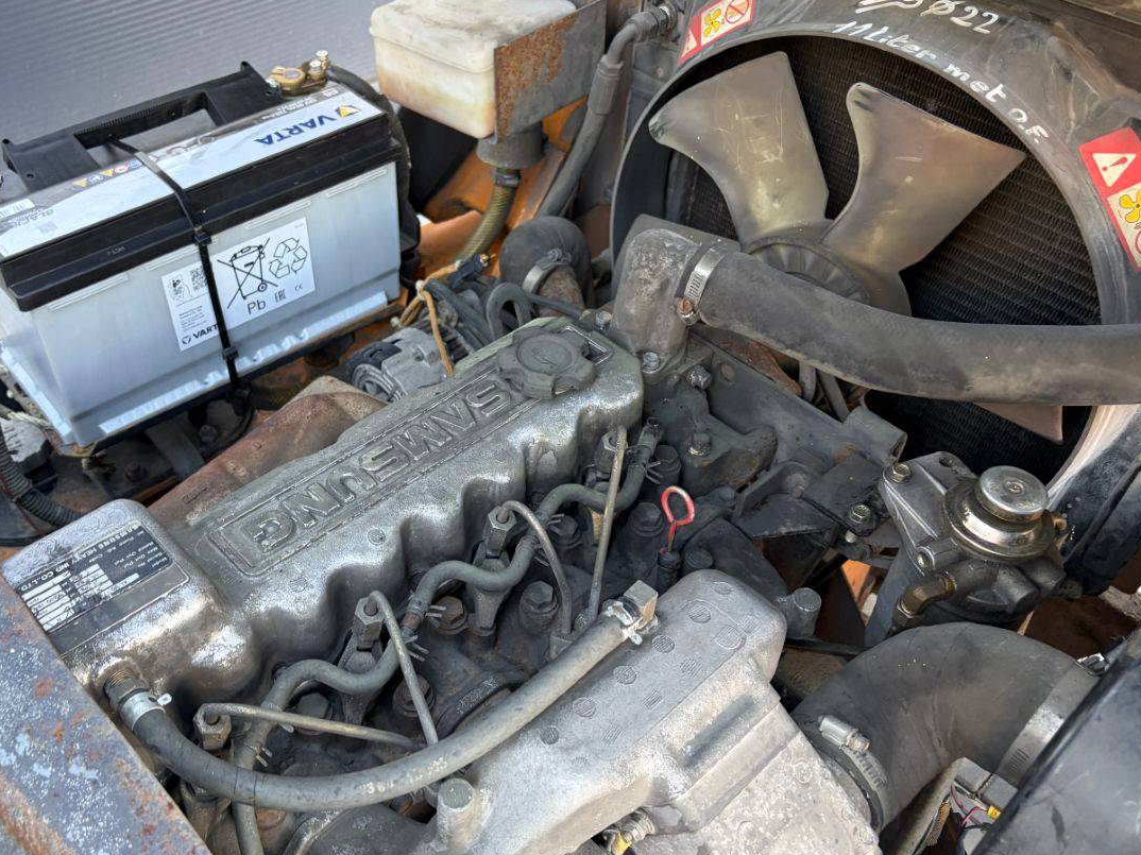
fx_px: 1022
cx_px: 473
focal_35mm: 31
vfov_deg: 45.4
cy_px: 449
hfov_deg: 58.0
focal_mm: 5.96
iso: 125
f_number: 1.6
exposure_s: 1/78
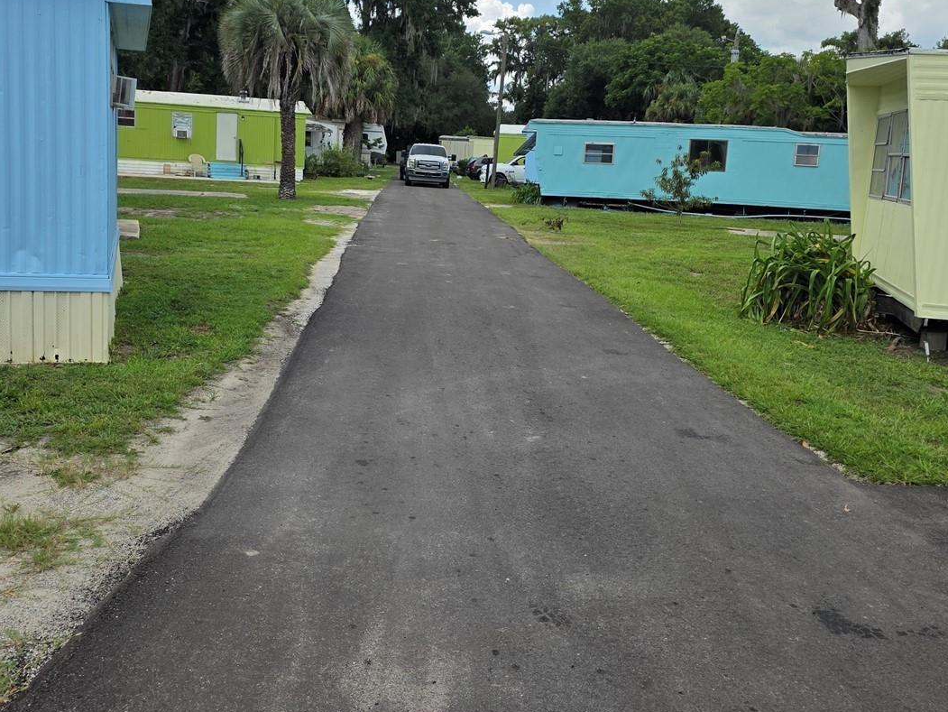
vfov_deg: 40.5
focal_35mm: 35
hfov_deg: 52.6
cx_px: 445
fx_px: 959
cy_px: 283
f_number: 1.7
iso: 80
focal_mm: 6.25
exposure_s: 1/4333
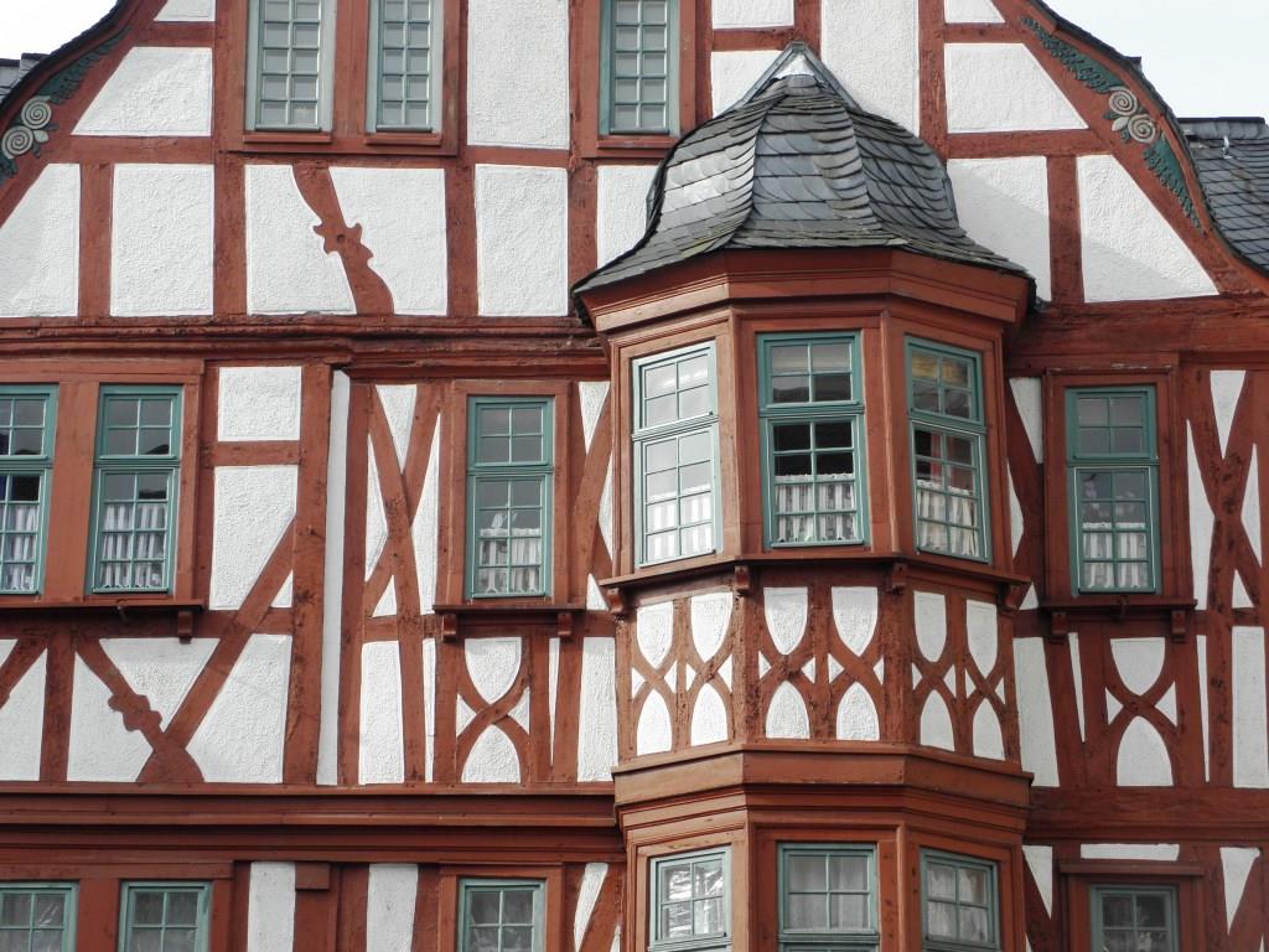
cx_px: 634
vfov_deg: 15.2
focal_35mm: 97
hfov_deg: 20.2
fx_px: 3556
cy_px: 476
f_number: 4.5
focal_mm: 17.34
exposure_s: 1/200
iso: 64
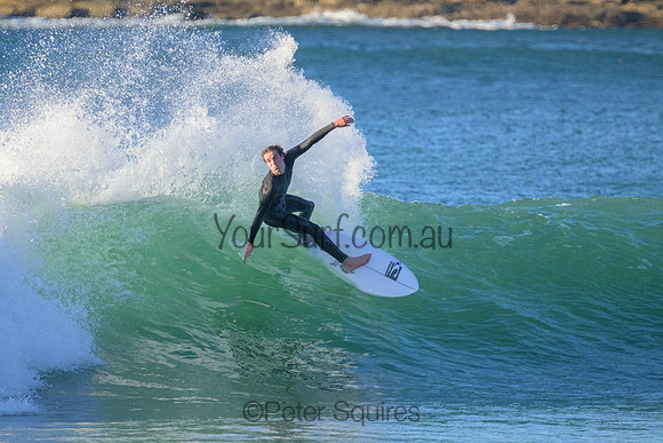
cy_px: 222
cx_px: 332
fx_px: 14736
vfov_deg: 1.7
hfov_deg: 2.6
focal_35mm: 800
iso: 5600
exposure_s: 1/2000
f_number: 11
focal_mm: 800
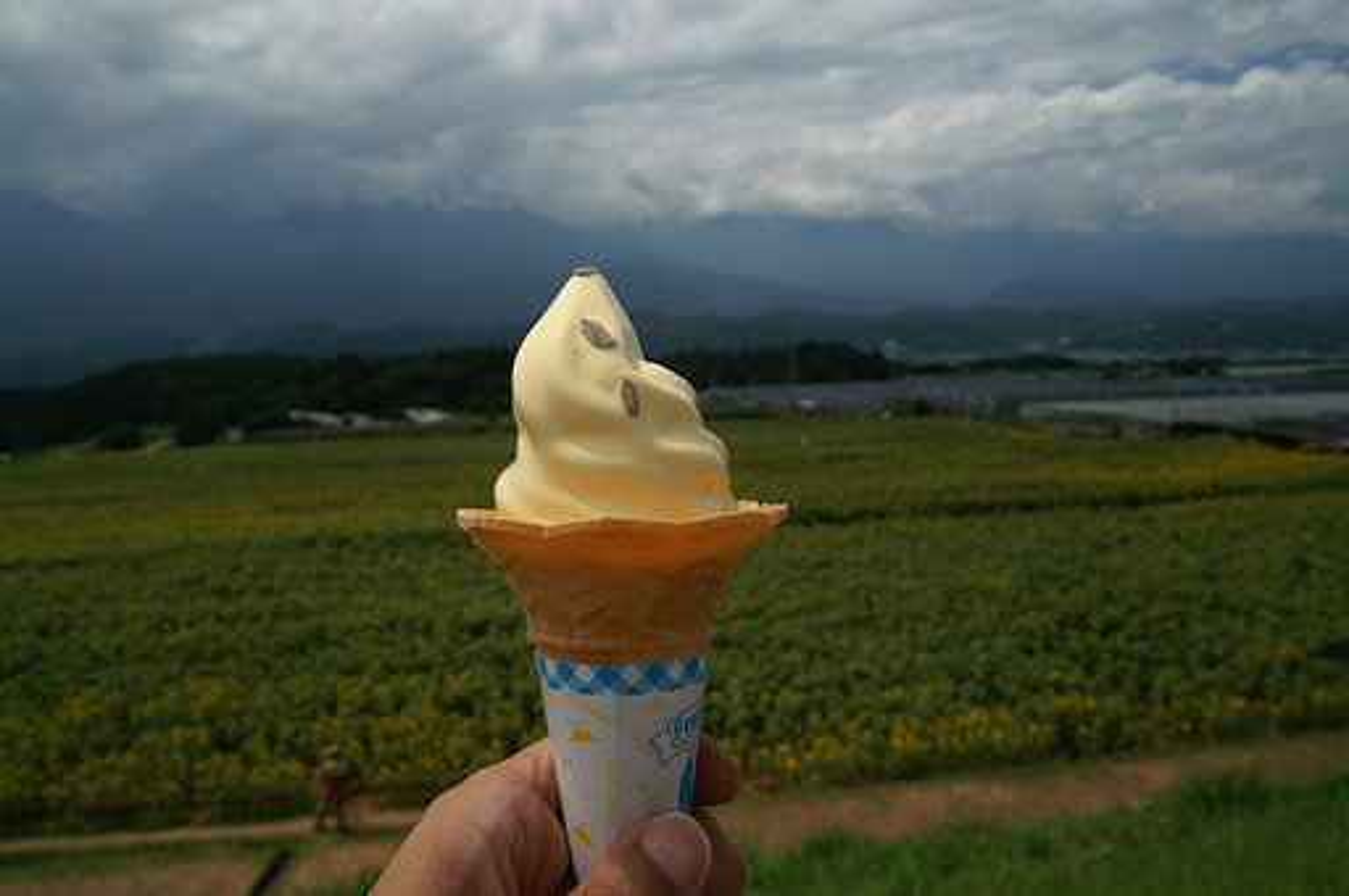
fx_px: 1123
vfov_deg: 43.5
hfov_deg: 62.0
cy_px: 448
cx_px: 674
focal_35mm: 30
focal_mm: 20
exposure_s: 1/250
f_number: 9
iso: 100
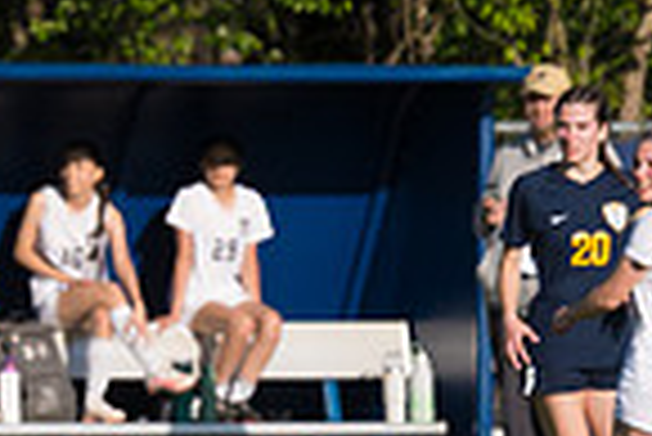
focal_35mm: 1198
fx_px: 21718
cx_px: -310
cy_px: 342
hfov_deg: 1.7
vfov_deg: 1.2
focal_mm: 200
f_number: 5.6
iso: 250
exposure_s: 1/1600
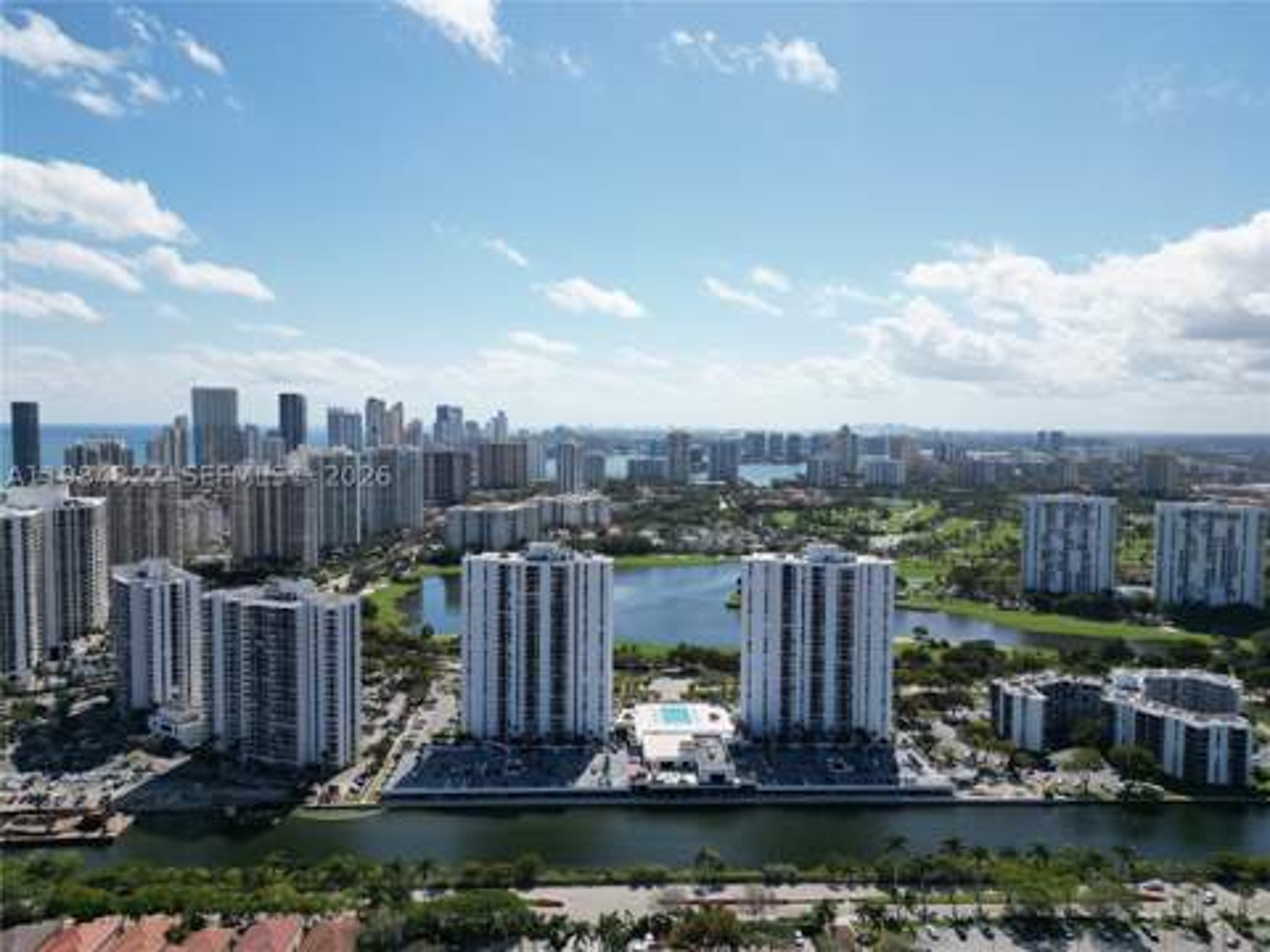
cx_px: 635
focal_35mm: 24
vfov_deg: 56.8
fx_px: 881
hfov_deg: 71.6
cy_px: 476
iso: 150
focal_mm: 6.72
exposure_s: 1/6000
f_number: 1.7
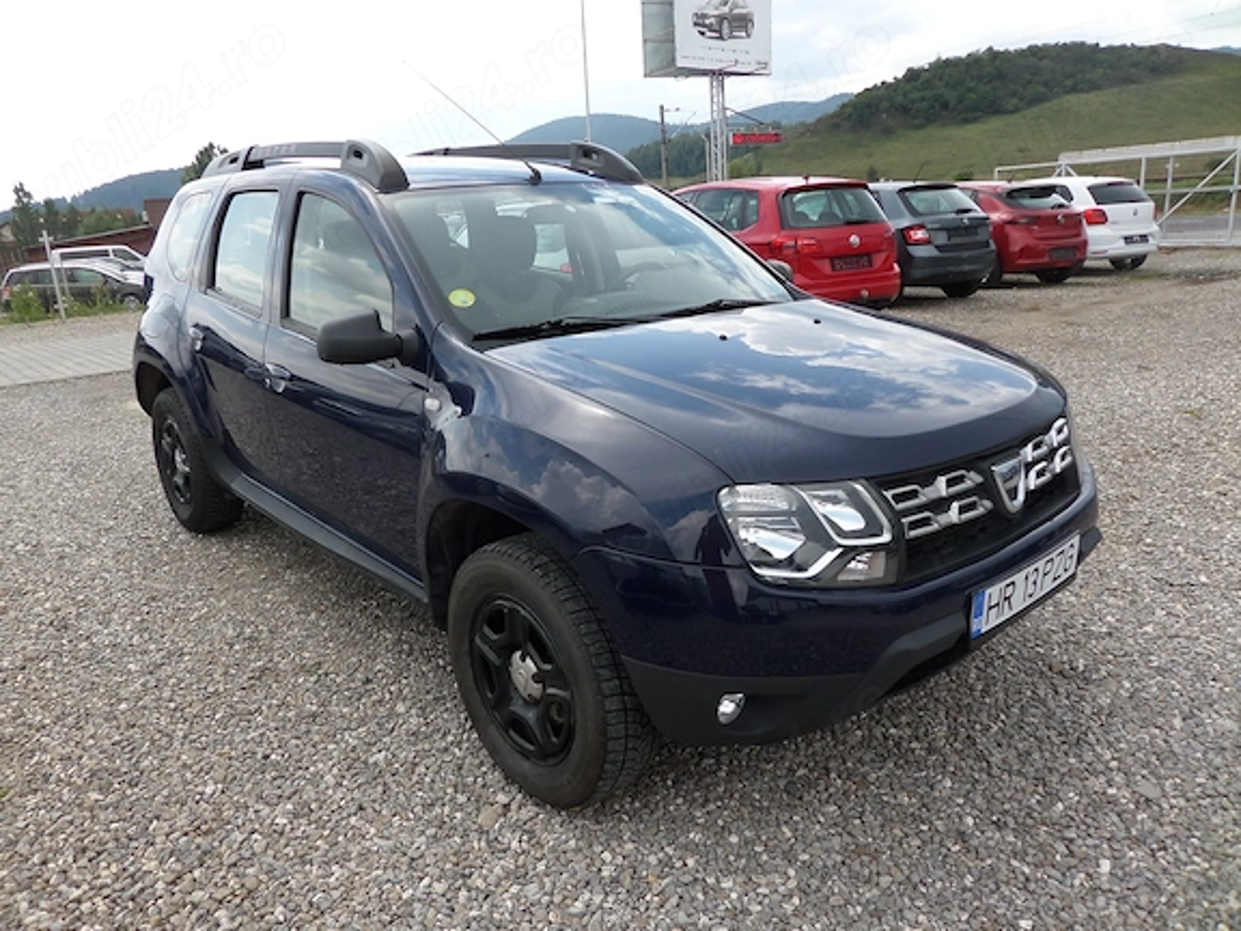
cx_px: 599
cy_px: 481
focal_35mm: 25
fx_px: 896
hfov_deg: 69.4
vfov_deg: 54.9
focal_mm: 4.3
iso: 80
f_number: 3.1
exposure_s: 1/500
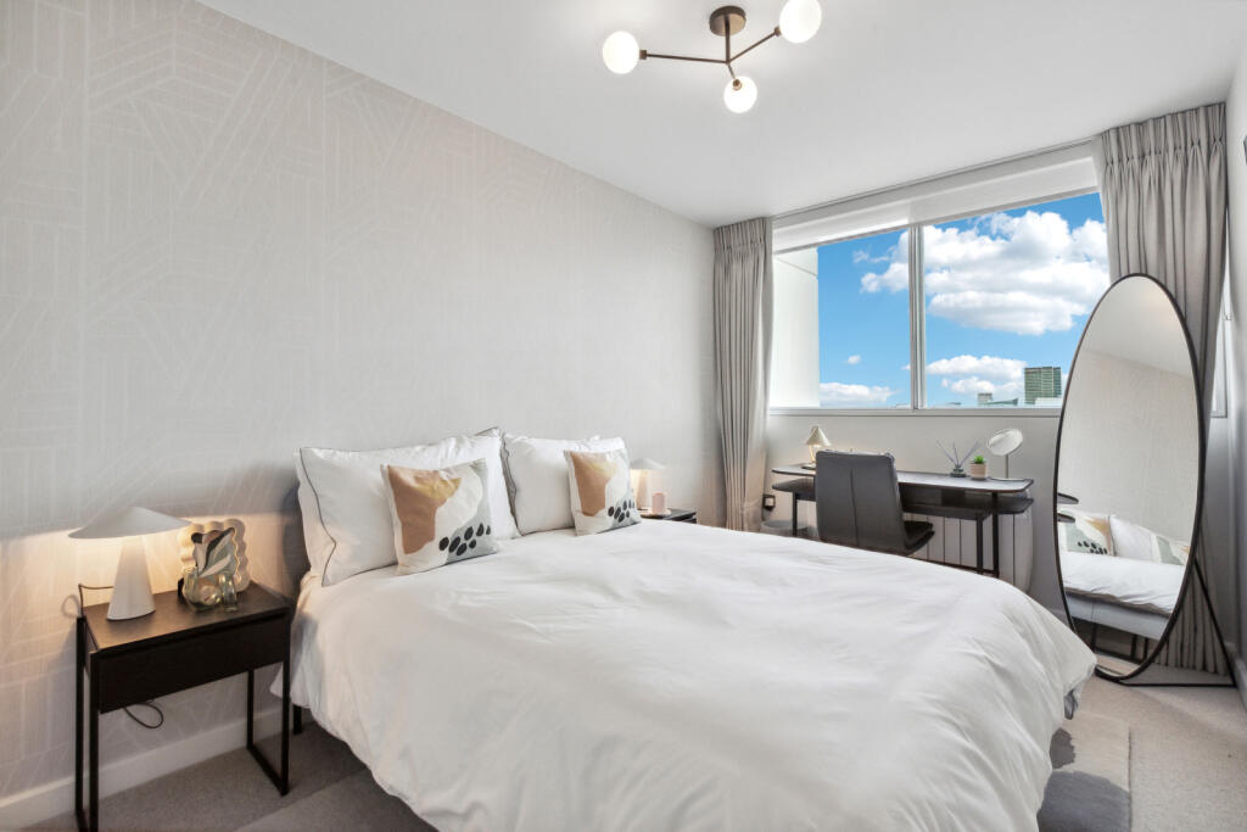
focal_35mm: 16
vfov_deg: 73.8
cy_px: 416
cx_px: 624
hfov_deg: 96.7
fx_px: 554
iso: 400
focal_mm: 16
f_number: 11
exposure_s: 1/80
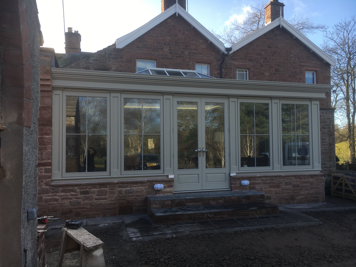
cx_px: 178
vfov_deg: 48.2
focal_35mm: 29
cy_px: 134
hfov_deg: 61.7
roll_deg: +0.4
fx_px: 298
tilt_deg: +3.9
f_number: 2.2
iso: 25
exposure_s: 1/337
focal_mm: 4.15
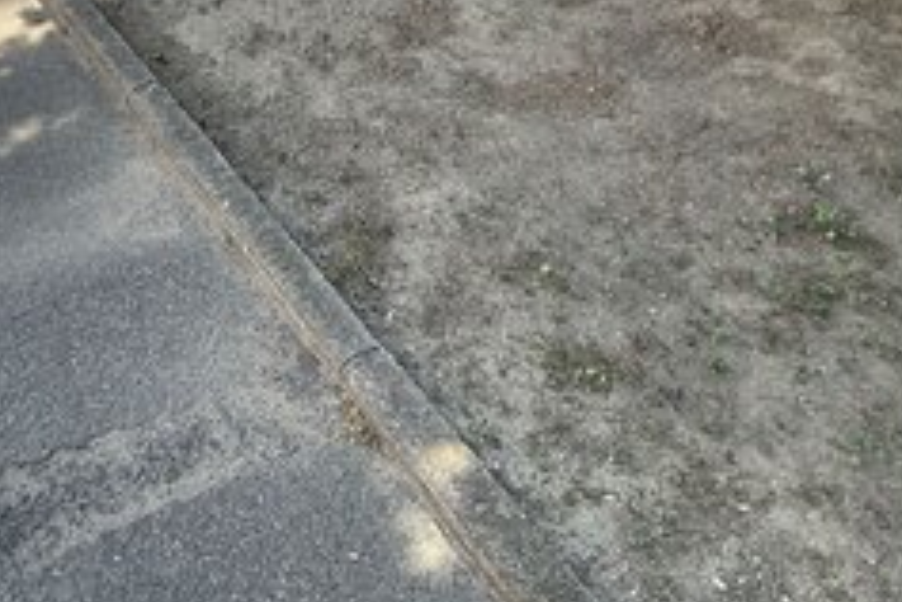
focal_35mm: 51
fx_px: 1278
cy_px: 164
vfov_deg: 26.2
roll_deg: +7.0
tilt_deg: -32.7
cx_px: 251
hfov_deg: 38.1
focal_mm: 3
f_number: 1.8
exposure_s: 1/256
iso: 25
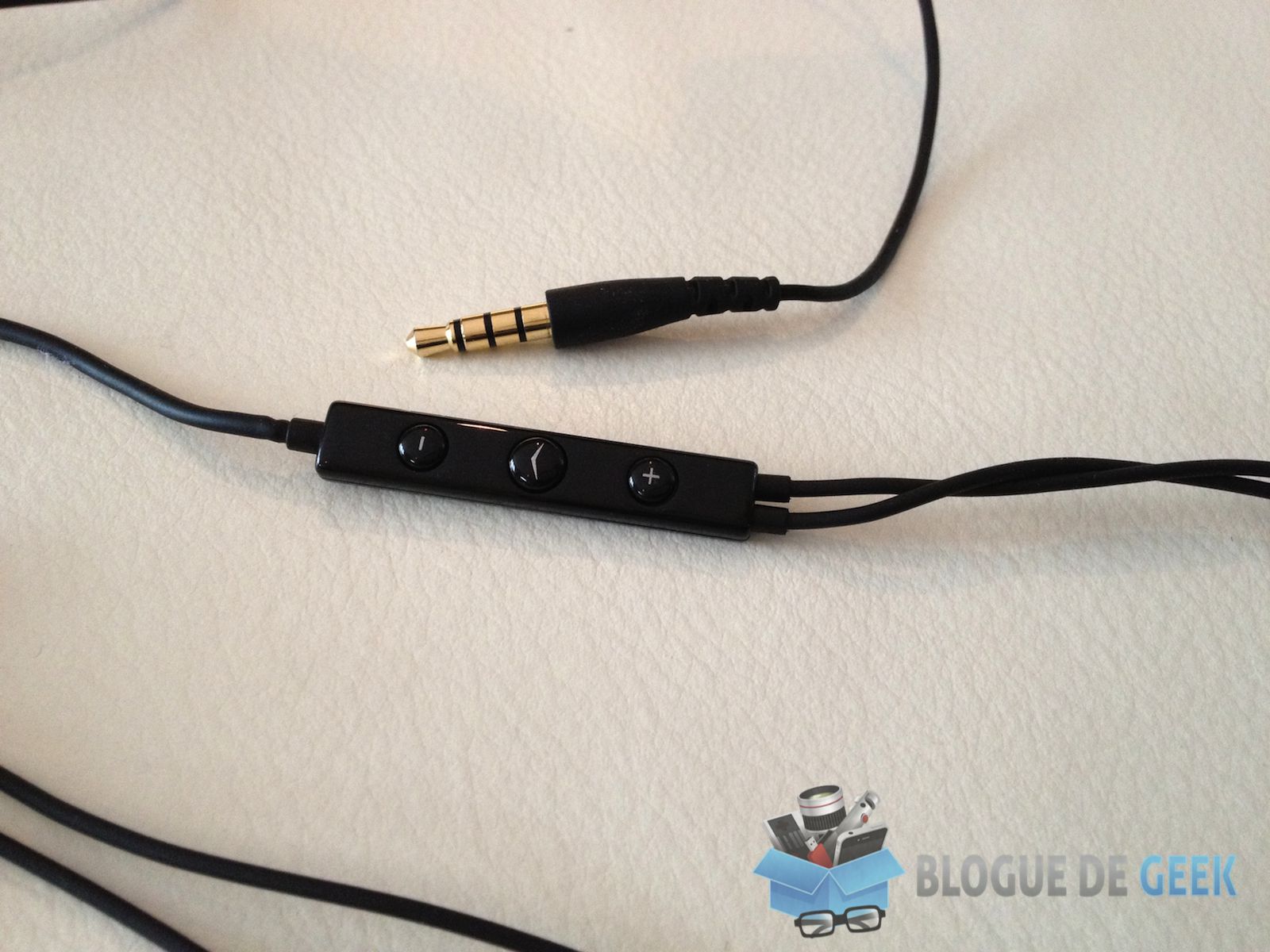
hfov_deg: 52.6
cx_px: 635
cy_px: 476
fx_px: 1284
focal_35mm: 35
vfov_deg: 40.7
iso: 200
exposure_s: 1/20
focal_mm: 4.28
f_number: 2.4
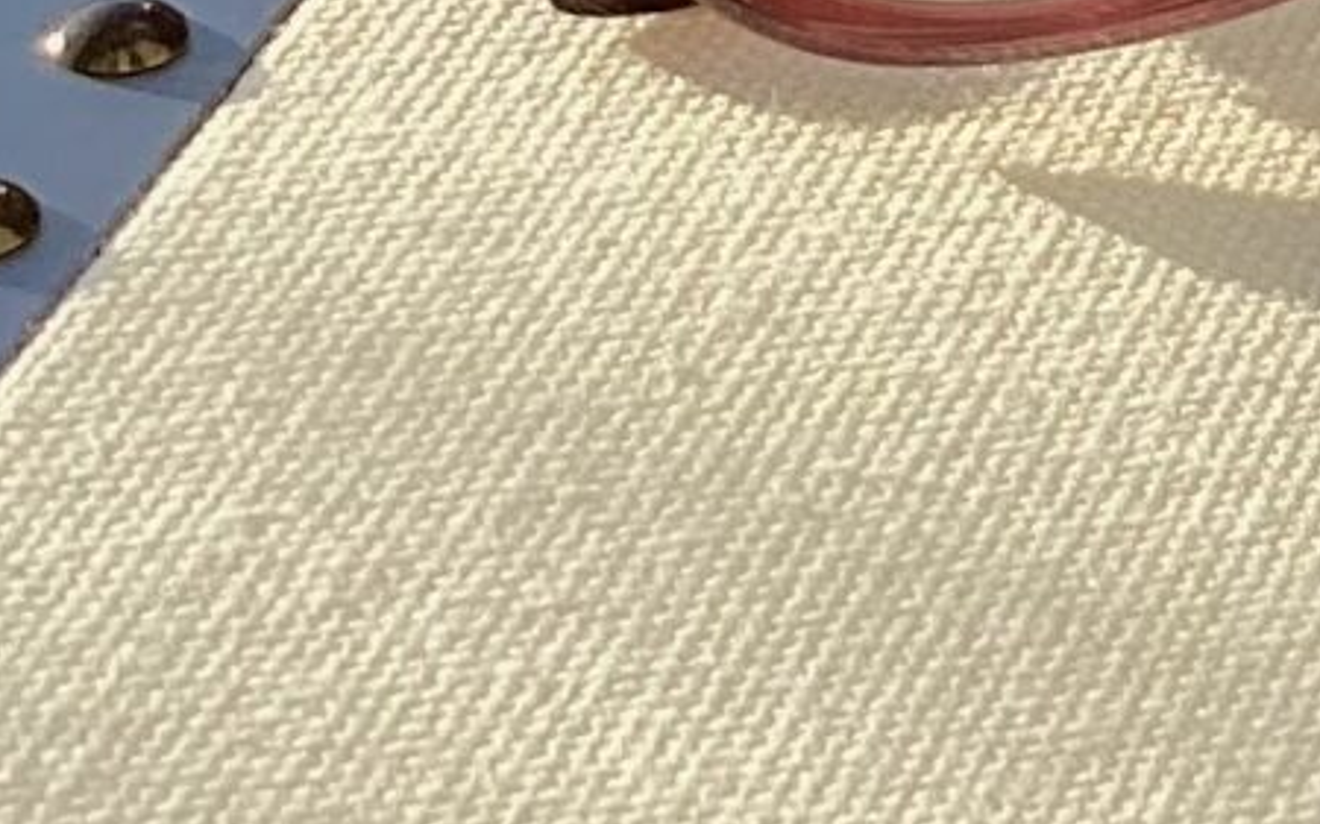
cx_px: 2273
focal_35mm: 187
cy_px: -531
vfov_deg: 6.9
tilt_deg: -29.0
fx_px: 6726
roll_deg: -4.5
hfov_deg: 10.6
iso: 25
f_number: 2.4
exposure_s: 1/637
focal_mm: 3.3
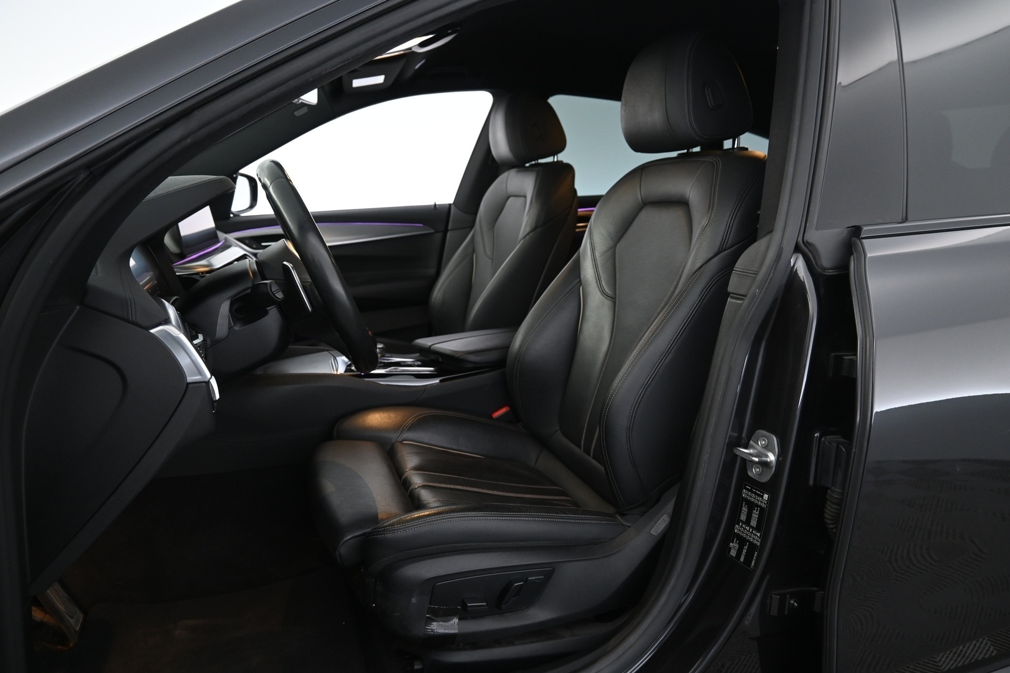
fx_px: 673
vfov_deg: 53.1
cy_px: 336
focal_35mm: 24
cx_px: 505
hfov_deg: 73.7
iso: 900
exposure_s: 1/25
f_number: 3.5
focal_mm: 16
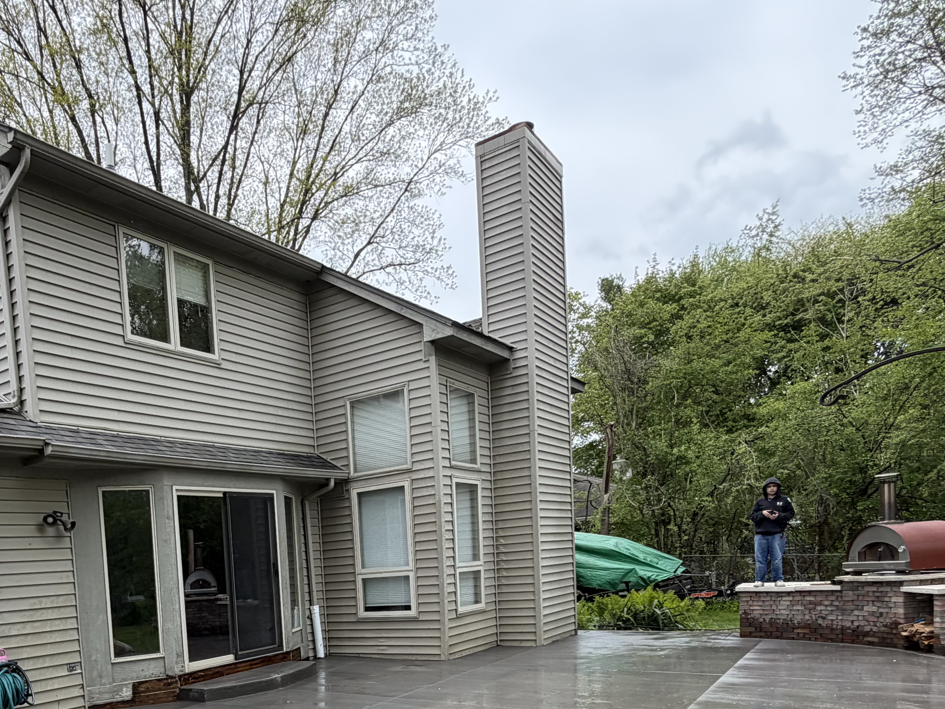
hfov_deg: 59.9
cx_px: 234
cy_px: 641
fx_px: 764
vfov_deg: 45.1
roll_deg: +4.3
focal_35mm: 28
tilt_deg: -5.6
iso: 40
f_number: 2.2
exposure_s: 1/717
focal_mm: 2.22
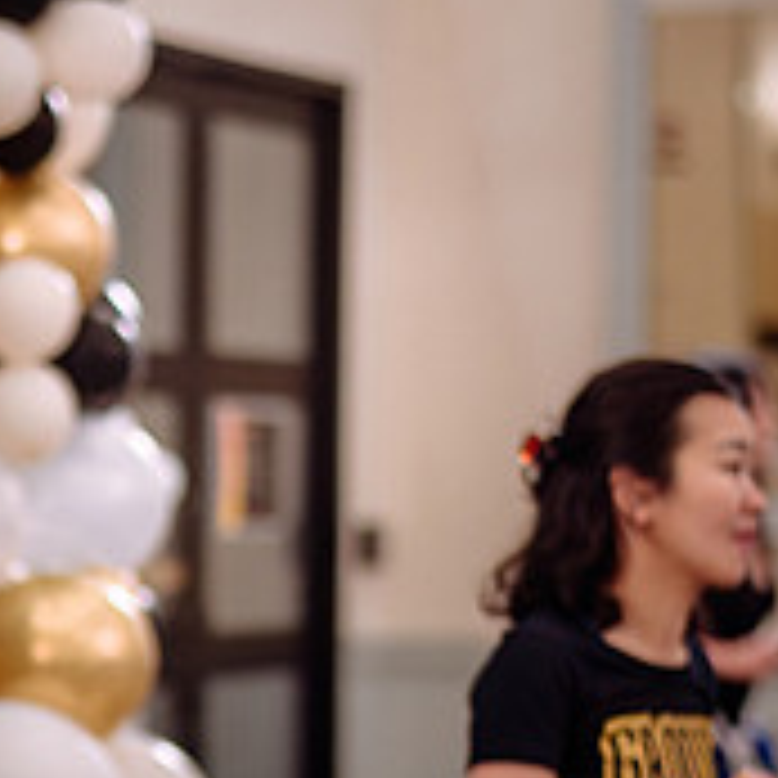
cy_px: 779
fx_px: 4501
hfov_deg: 9.7
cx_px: -183
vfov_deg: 9.8
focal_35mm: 177
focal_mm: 58
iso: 800
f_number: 1.8
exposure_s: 1/250
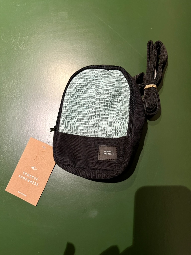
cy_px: 128
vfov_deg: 71.6
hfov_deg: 56.8
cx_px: 96
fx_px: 177
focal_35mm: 24
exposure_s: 1/60
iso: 320
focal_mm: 6.76
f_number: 1.78
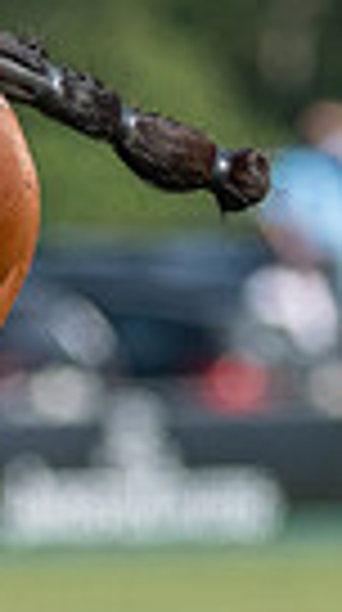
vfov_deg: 1.0
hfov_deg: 0.5
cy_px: 178
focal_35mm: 2278
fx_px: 36909
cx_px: -790
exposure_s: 1/8000
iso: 250
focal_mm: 300
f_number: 4
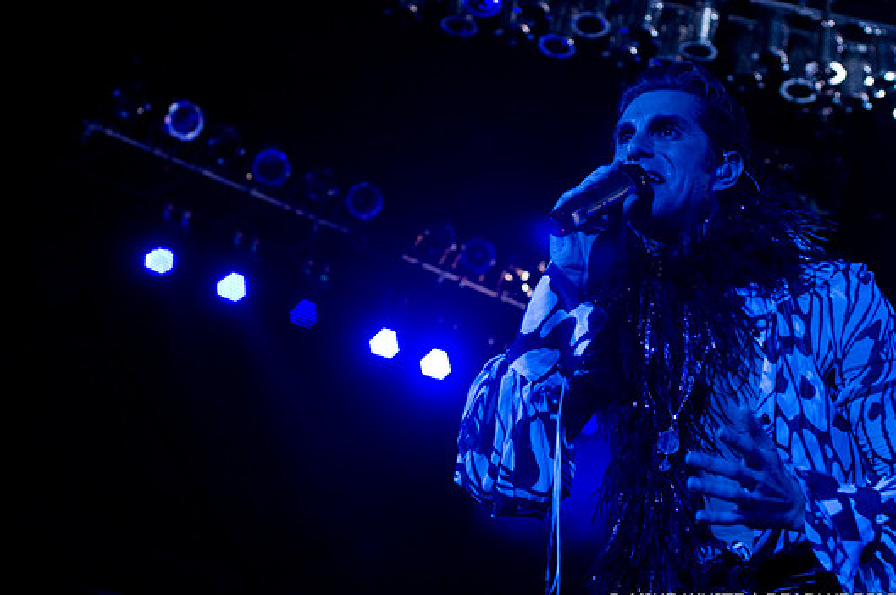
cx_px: 489
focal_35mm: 58
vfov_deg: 23.5
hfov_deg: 34.8
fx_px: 1430
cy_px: 289
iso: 800
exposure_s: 1/200
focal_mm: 35
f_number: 3.5
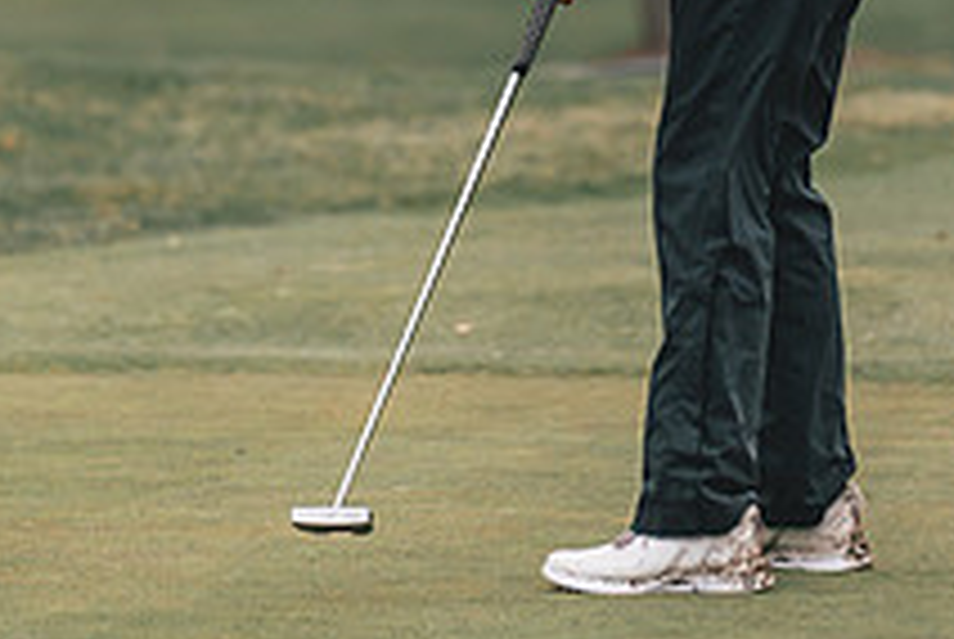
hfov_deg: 4.0
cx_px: 258
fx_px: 13799
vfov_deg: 2.6
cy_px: -138
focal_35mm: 520
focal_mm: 150
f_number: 2.8
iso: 640
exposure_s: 1/4000
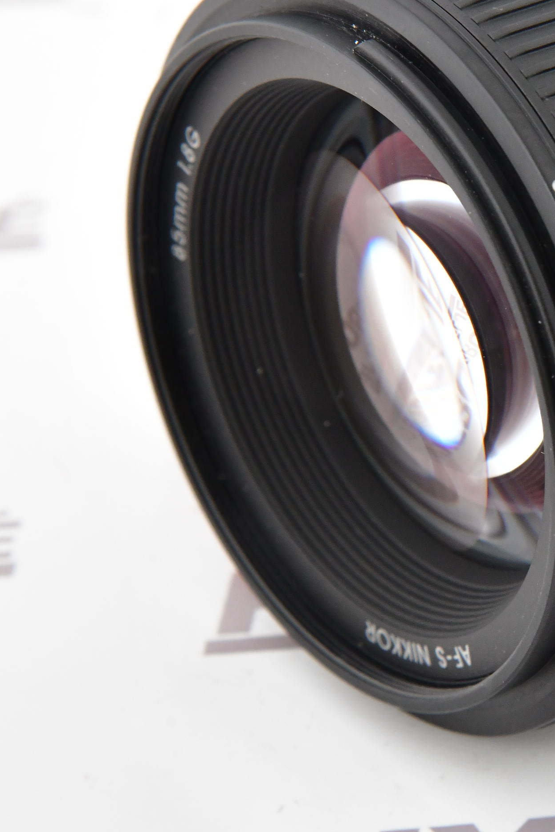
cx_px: 630
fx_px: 6128
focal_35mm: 265
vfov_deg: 7.8
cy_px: 320
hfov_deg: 5.2
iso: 2500
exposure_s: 1/200
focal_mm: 120
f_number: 11
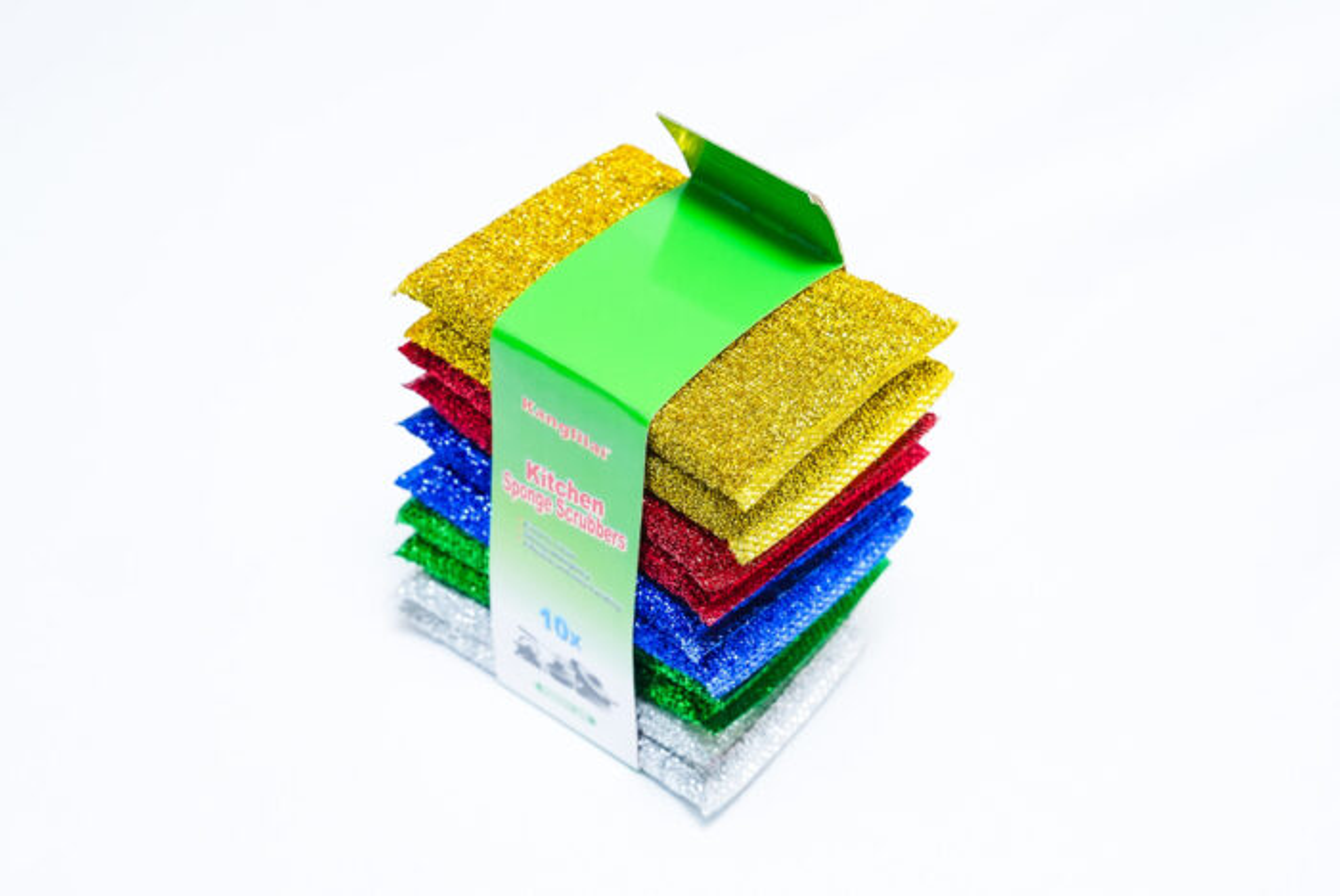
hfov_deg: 32.4
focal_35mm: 62
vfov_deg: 22.0
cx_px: 670
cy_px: 448
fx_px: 2310
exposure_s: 1/200
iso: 3200
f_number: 8
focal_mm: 62
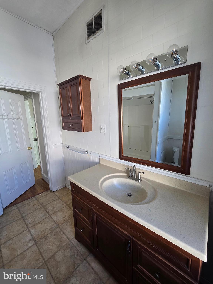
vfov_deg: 106.2
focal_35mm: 13
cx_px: 106
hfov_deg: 89.9
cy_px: 142
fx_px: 107
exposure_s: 1/60
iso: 125
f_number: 2.2
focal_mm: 2.2
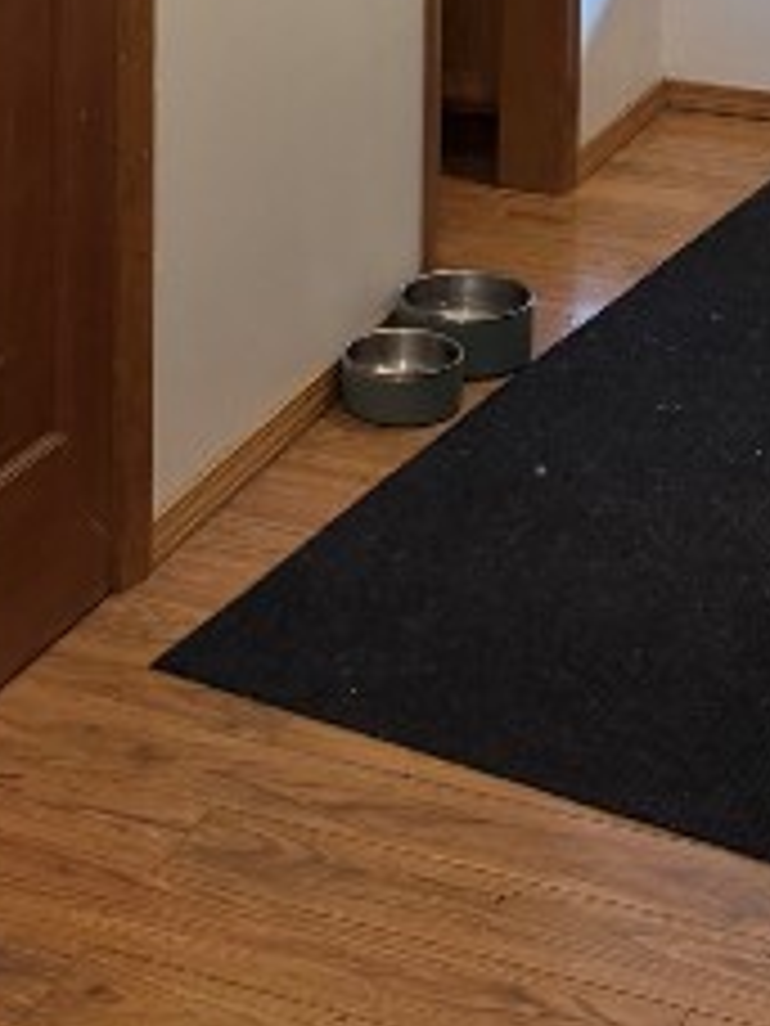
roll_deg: +2.0
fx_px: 2402
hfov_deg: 18.2
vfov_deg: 21.9
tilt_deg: -6.2
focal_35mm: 81
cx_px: 365
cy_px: -288
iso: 320
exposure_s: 1/60
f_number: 1.78
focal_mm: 6.76
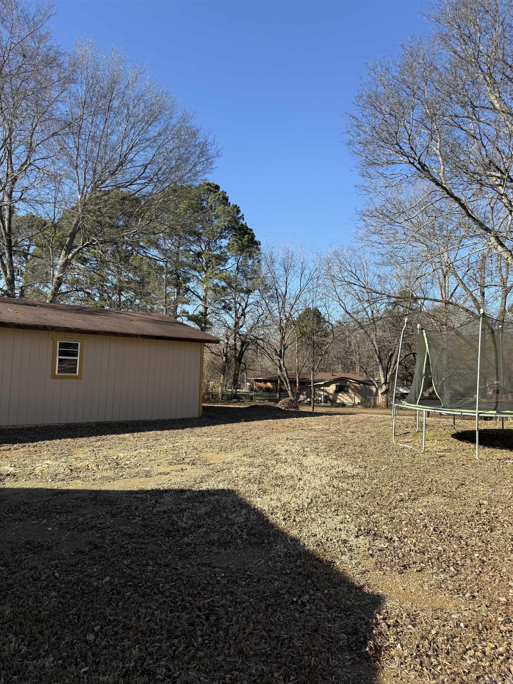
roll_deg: -1.5
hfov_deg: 56.8
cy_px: 342
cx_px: 256
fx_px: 474
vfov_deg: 71.6
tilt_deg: +3.6
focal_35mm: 24
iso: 80
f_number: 1.78
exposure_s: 1/2110
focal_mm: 6.76
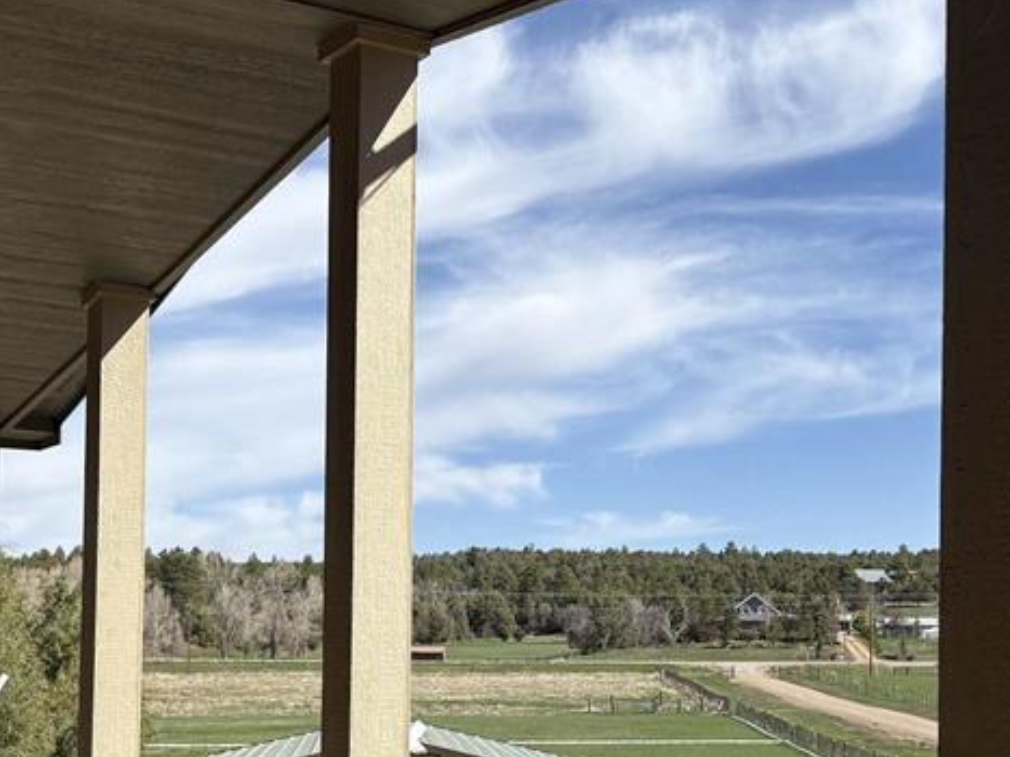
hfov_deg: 33.8
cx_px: 484
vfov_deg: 25.3
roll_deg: +0.3
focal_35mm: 57
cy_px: 577
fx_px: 1663
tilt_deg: +2.1
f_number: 1.6
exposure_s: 1/3623
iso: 50
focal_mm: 5.96
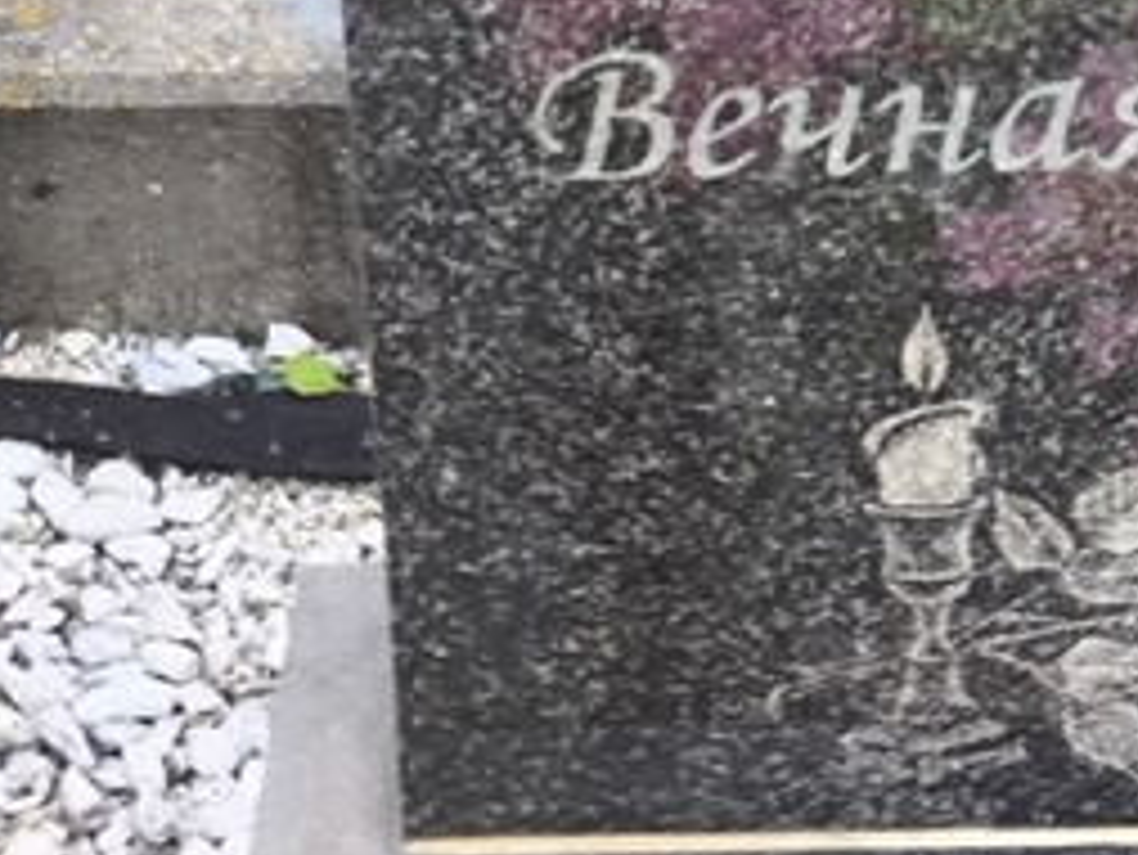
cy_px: -441
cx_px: 951
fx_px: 5197
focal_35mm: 158
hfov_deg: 12.4
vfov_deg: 9.1
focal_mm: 4.71
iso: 50
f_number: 1.7
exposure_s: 1/120
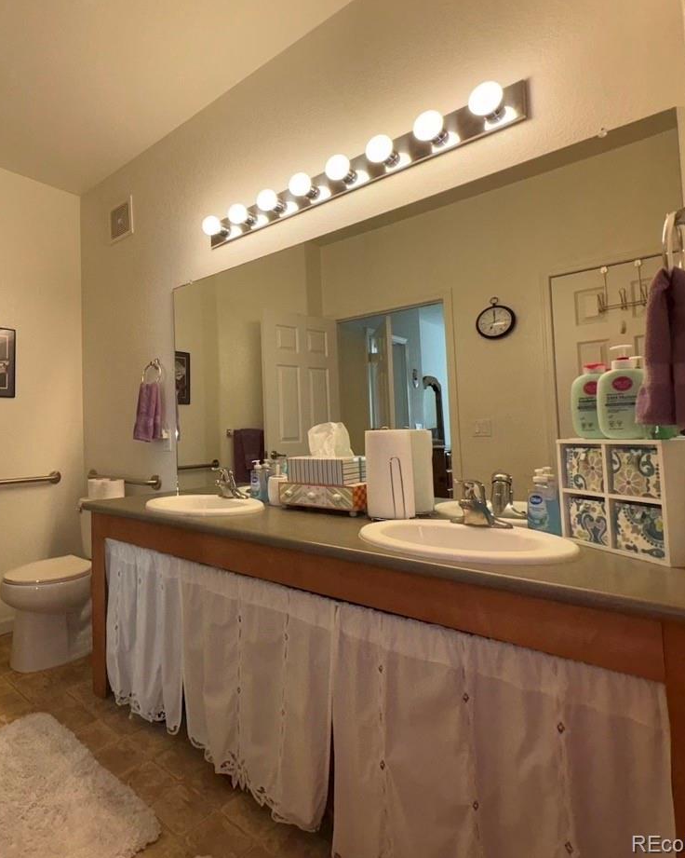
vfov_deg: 83.3
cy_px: 414
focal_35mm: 19
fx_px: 482
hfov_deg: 65.6
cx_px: 155
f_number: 2.2
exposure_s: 1/120
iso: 64
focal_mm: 2.22
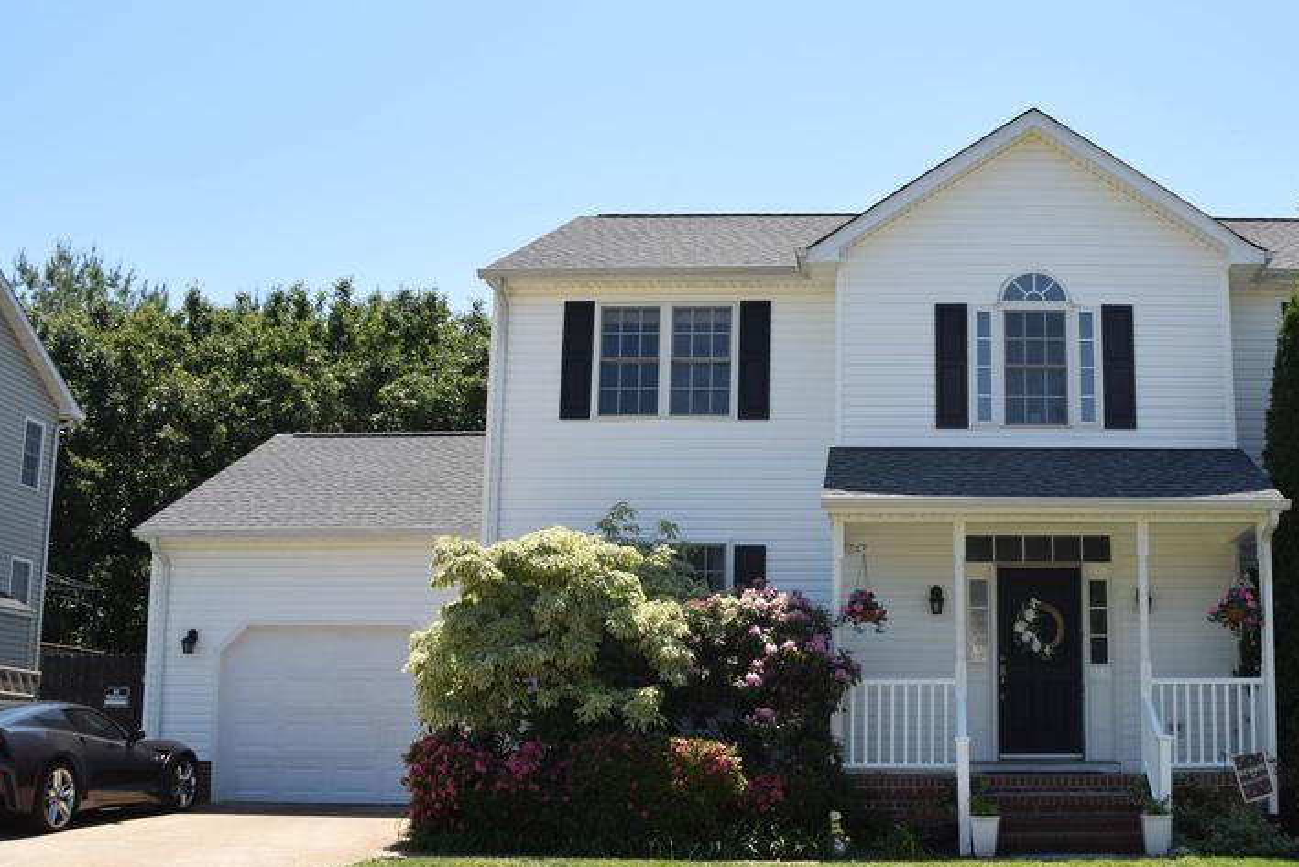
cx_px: 894
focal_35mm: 39
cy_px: 507
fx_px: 1407
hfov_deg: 48.5
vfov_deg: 34.1
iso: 100
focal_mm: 18
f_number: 9
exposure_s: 1/200
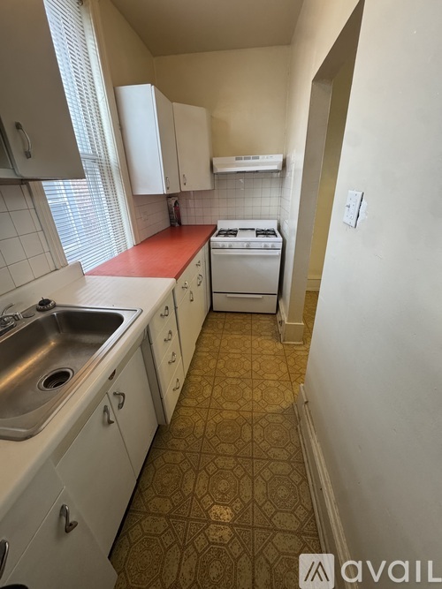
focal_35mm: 14
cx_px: 221
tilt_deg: -25.0
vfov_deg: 102.1
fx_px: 238
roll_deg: +2.4
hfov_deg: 85.7
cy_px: 294
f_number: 2.2
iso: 320
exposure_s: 1/60
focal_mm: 2.22
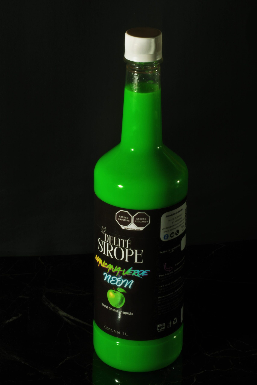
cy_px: 192
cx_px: 128
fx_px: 1199
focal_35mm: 112
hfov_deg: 12.2
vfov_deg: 18.3
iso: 100
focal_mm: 56
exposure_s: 1/80
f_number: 32
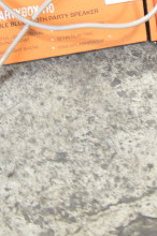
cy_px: -242
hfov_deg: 10.9
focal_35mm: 125
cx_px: 95
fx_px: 820
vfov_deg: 13.8
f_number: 3.5
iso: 450
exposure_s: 1/30
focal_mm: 20
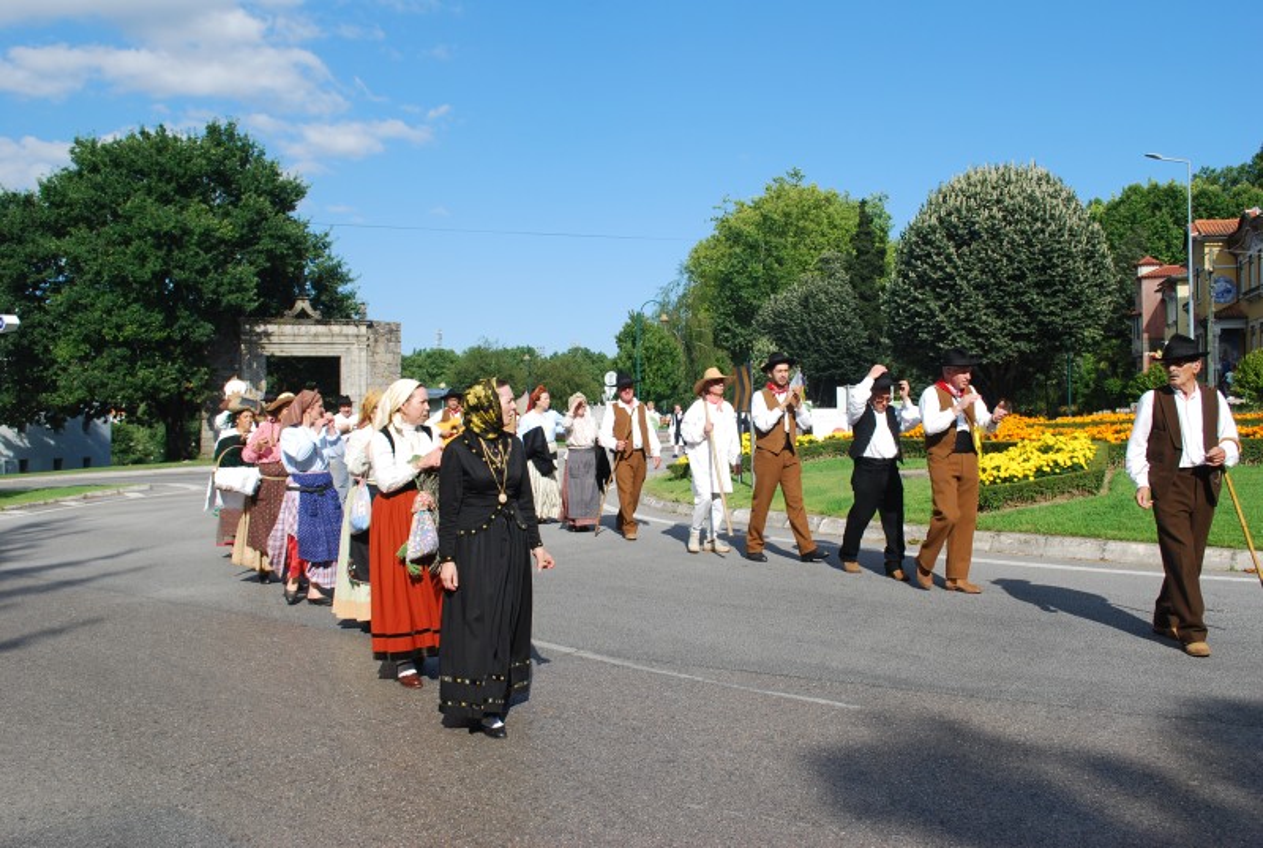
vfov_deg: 40.1
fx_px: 1160
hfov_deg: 57.1
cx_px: 632
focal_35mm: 33
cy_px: 424
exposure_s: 1/200
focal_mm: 22
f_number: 7.1
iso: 100
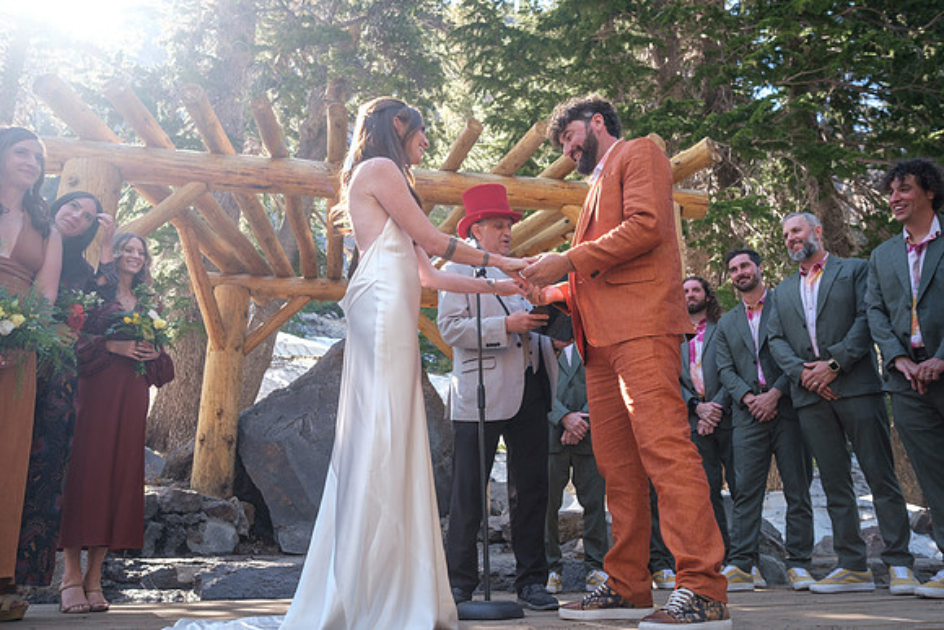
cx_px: 472
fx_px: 708
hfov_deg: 67.4
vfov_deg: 48.0
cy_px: 315
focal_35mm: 27
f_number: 3.2
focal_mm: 18
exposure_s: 1/220
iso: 250
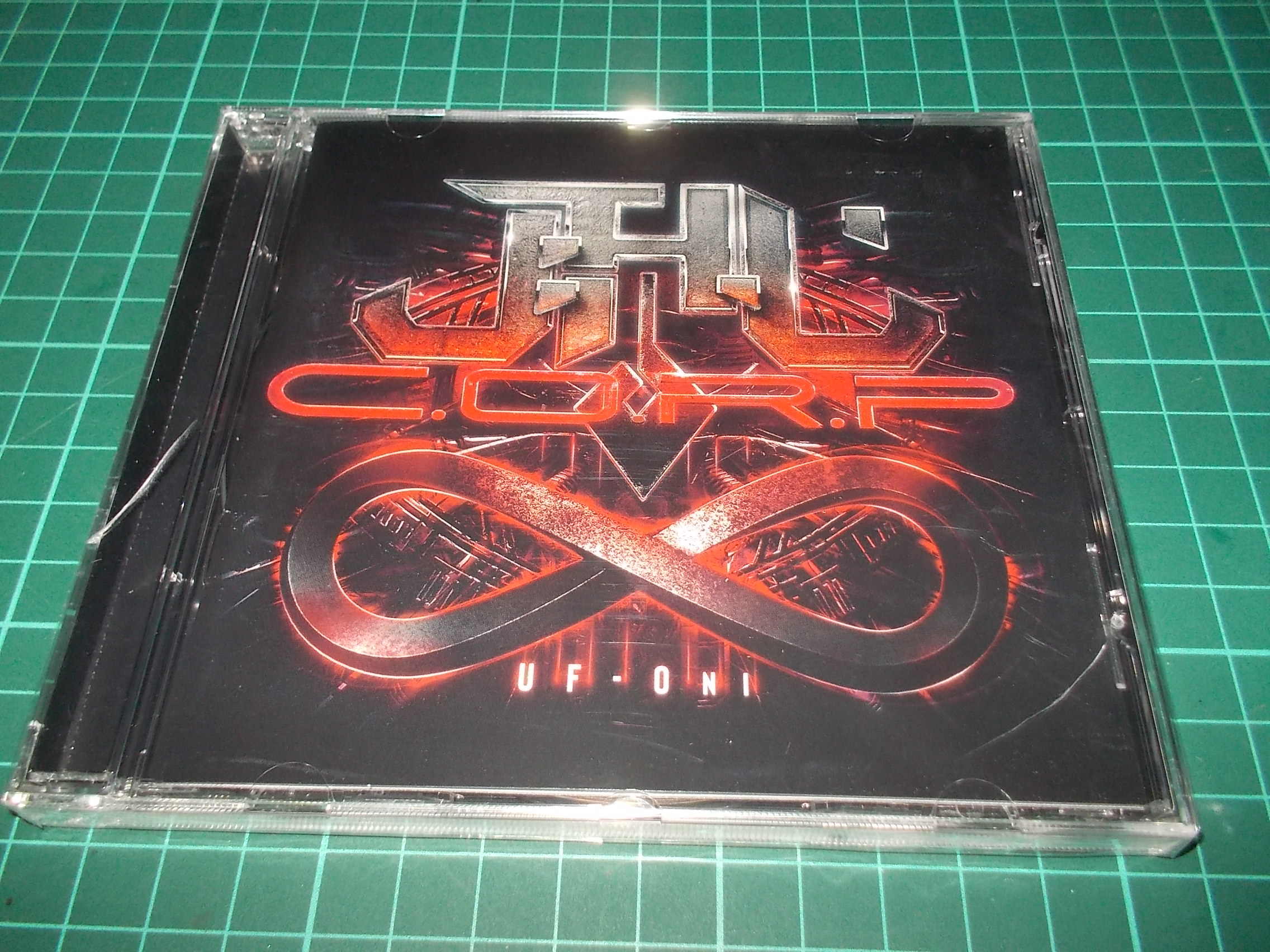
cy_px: 476
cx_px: 635
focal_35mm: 29
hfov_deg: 61.7
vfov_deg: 48.2
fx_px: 1064
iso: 200
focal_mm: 4.1
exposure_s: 1/30
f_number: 3.3
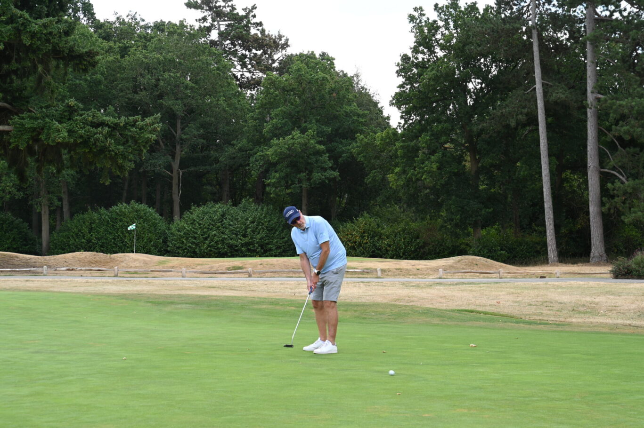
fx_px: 1252
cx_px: 322
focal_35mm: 70
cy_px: 214
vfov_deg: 19.4
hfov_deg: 28.9
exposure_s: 1/100
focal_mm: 70
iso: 200
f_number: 10
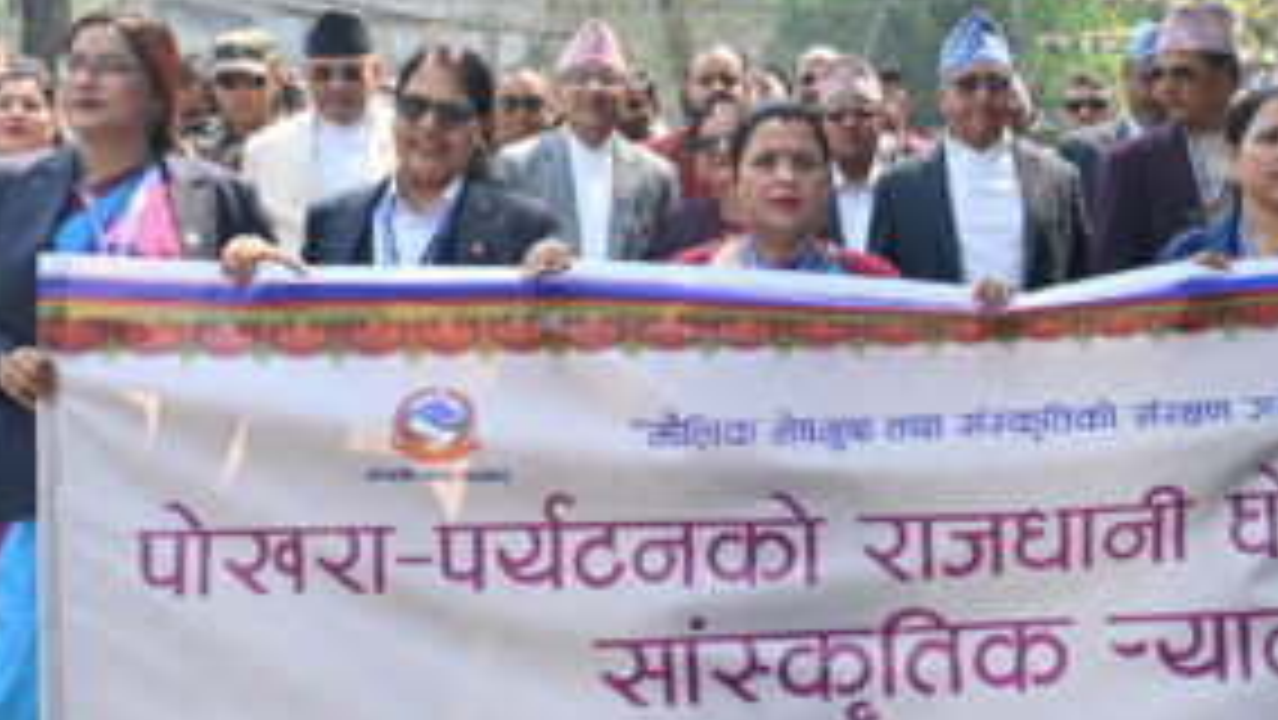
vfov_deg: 16.4
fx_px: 2488
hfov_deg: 28.4
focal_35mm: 73
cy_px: 227
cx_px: 945
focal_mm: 26.5
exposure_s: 1/250
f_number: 5.6
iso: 200
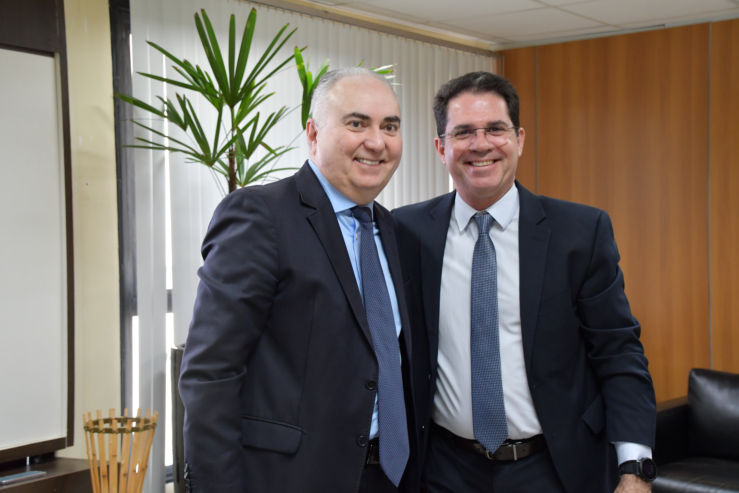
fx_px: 1170
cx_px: 370
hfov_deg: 35.1
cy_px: 246
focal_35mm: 57
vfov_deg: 23.8
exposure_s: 1/100
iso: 1600
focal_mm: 38
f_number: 5
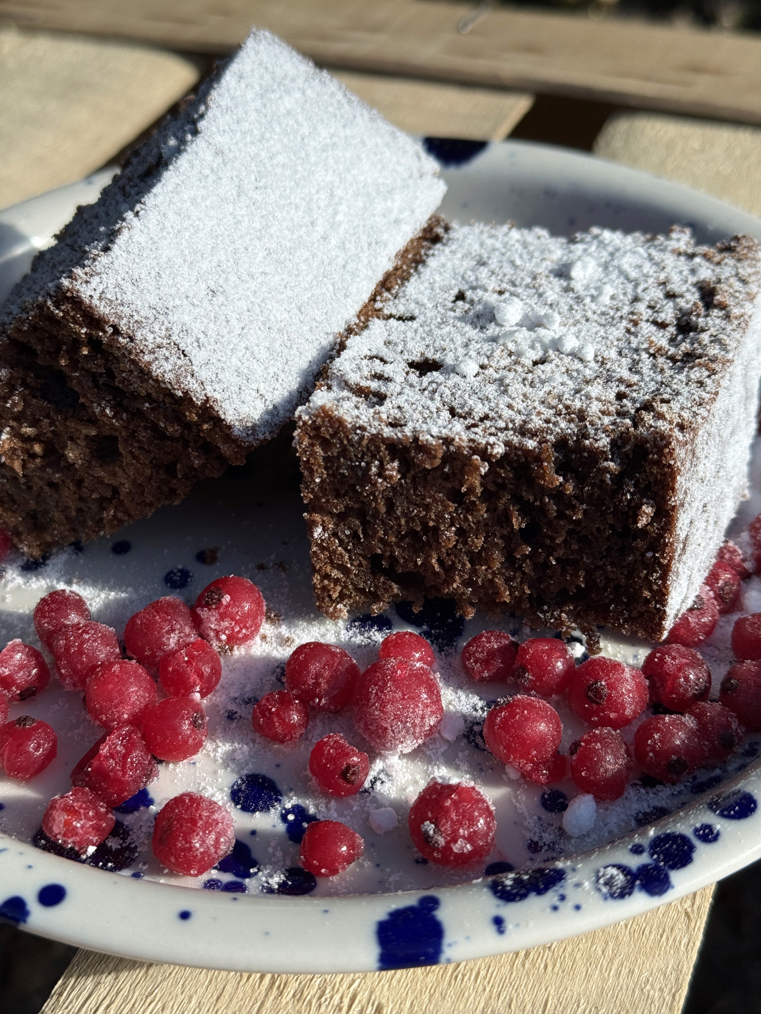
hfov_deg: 30.3
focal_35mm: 48
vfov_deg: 39.7
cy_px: 507
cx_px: 380
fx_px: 1407
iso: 64
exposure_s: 1/3096
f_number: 1.78
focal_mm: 6.76
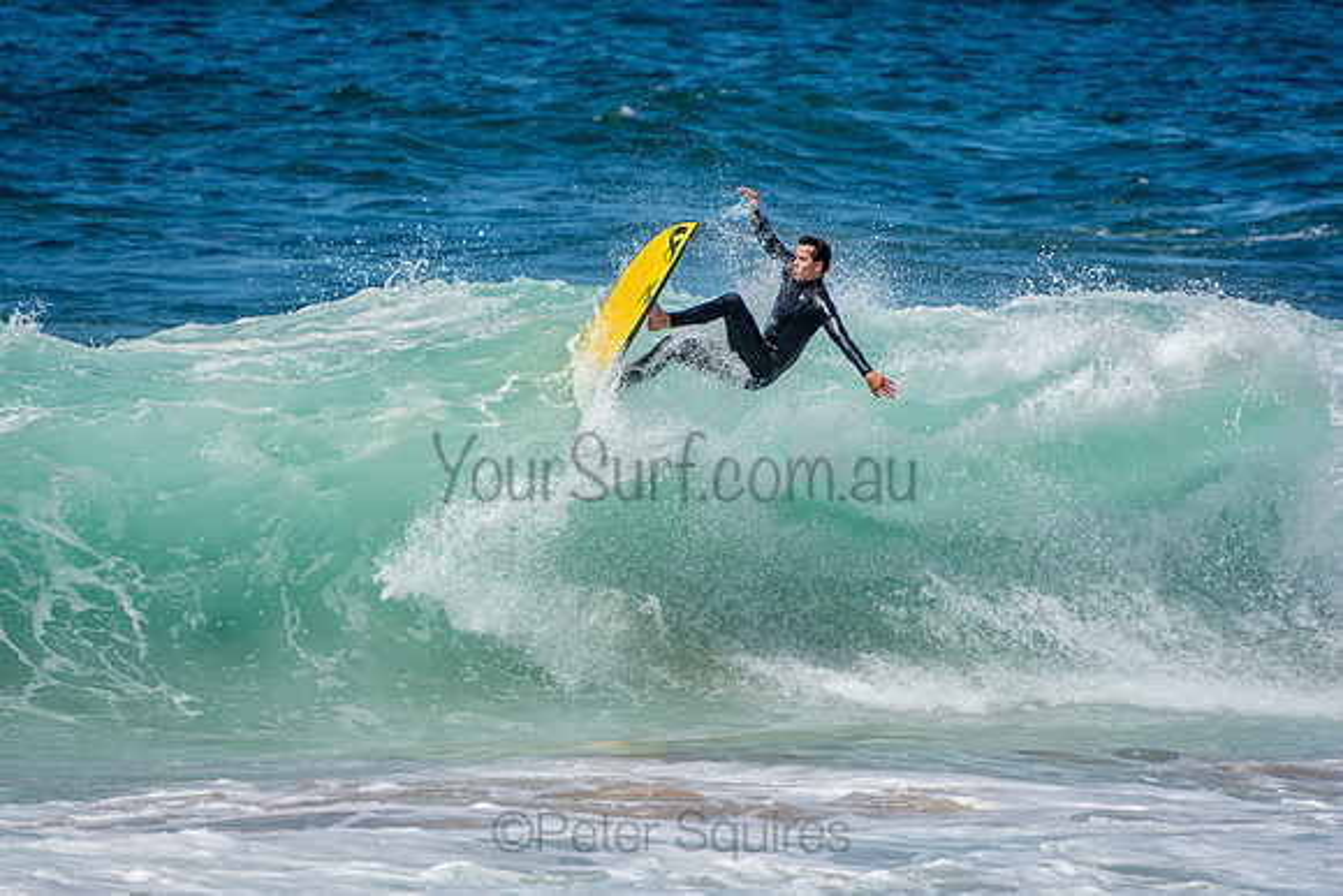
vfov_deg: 2.3
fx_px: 22388
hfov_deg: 3.4
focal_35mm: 600
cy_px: 448
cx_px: 672
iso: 280
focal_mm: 400
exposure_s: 1/2000
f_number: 5.6
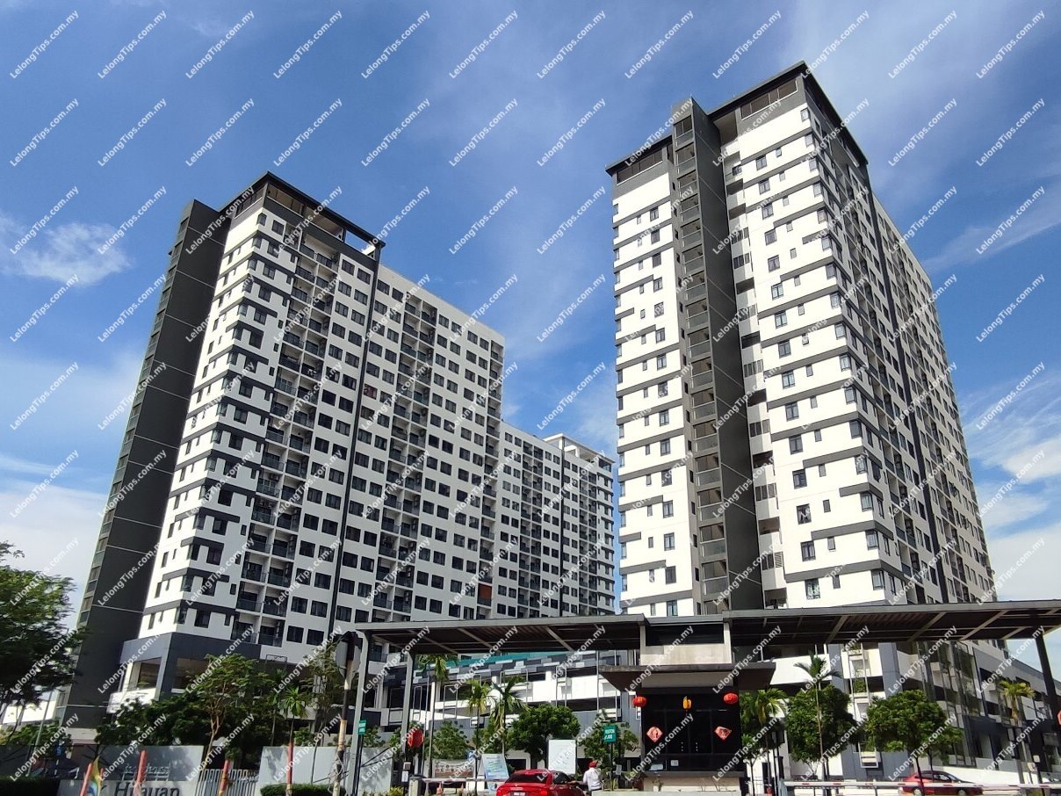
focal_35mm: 16
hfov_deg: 94.5
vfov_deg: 78.1
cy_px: 398
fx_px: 490
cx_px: 530
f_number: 2.2
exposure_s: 1/1340
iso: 50
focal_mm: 1.65
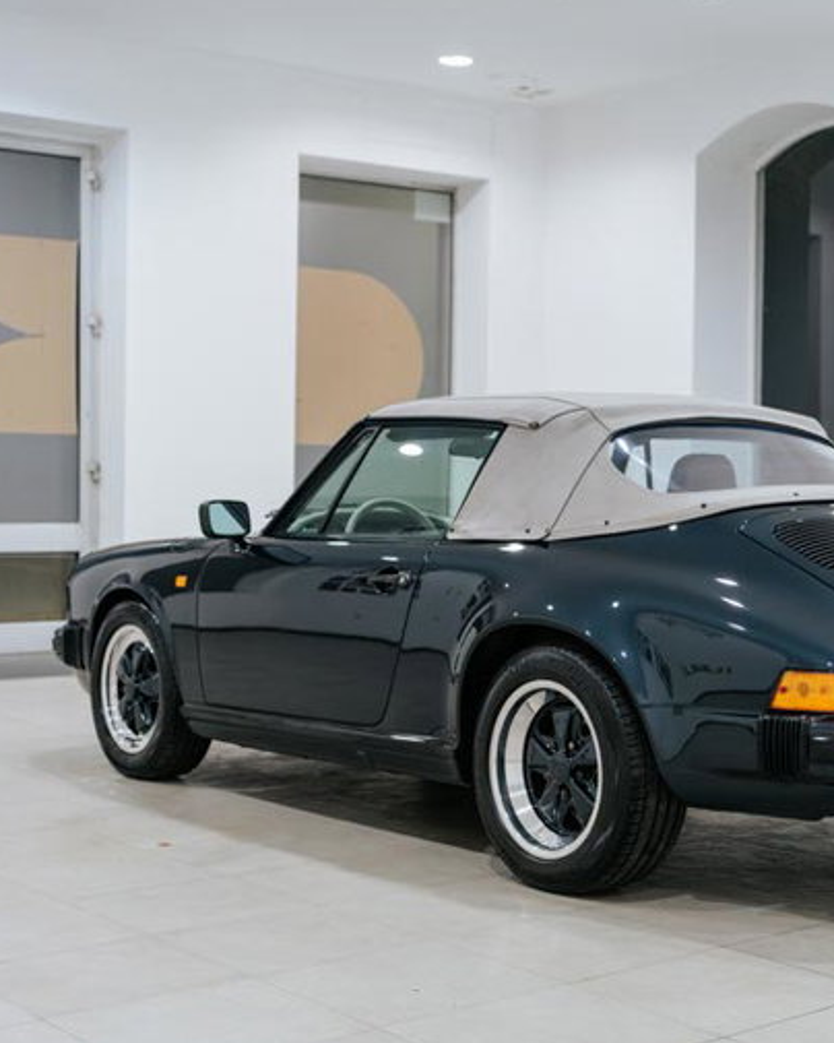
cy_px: 520
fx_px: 1851
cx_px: 605
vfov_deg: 31.5
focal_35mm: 60
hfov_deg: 25.1
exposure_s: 1/125
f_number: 2.8
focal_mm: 42
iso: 2000
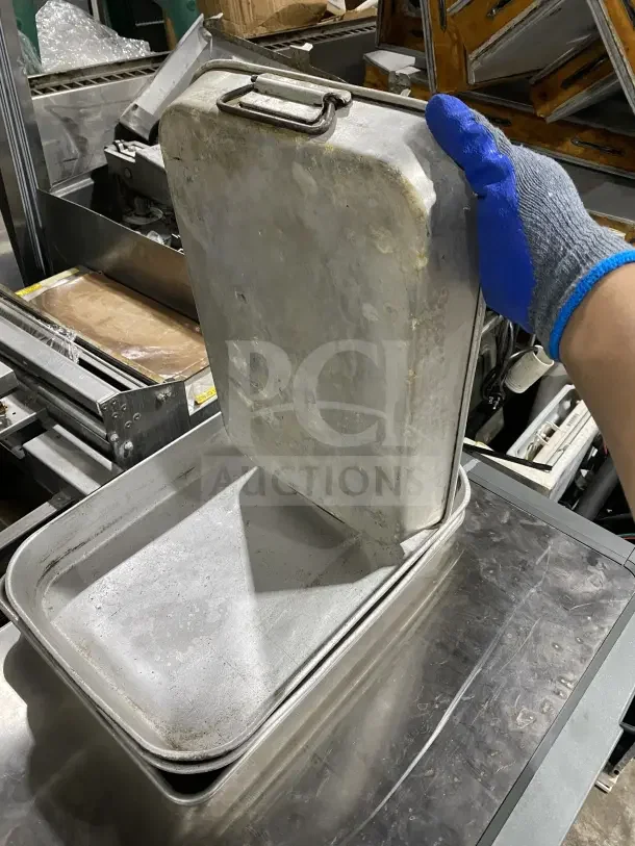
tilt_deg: -41.5
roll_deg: -1.8
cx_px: 318
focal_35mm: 26
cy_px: 423
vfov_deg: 67.3
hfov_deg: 53.1
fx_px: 636
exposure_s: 1/60
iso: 200
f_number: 1.8
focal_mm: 4.25
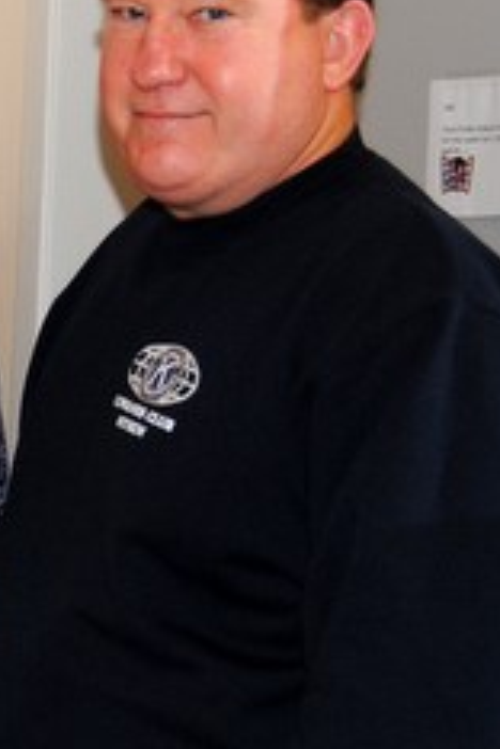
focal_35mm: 90
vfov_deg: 22.6
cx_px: -292
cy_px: 362
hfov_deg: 14.0
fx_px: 1875
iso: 200
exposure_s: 1/60
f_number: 4
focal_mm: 26
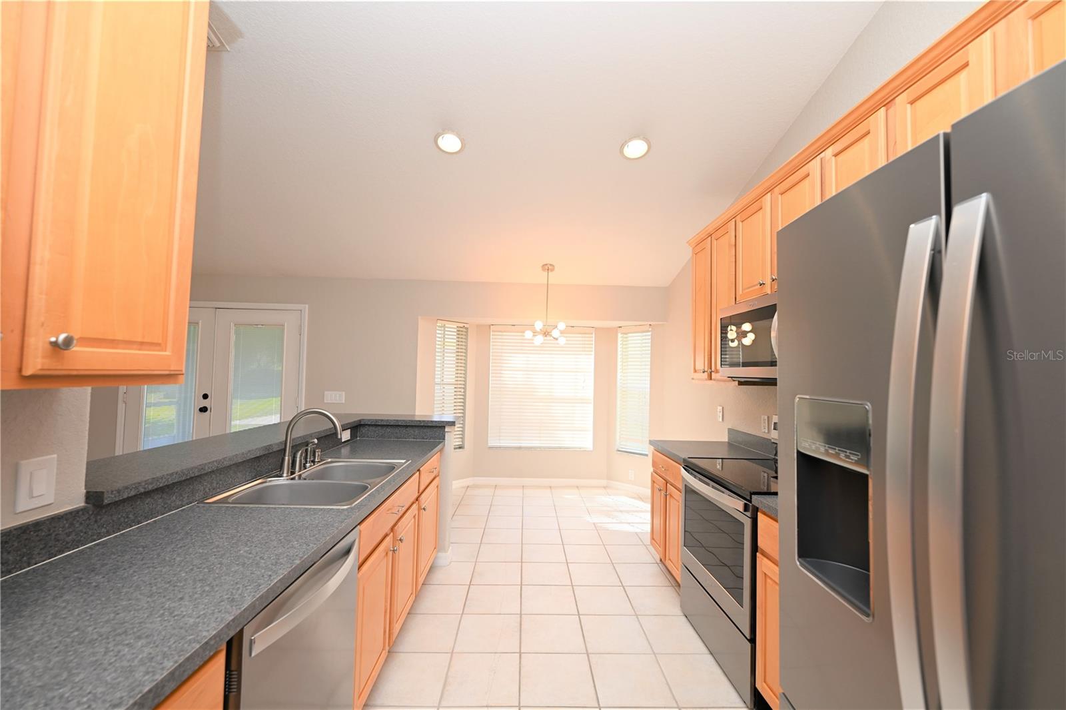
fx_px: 414
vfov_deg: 81.2
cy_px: 355
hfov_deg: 104.3
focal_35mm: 14
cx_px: 533
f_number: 5
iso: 200
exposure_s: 1/100
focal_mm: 14
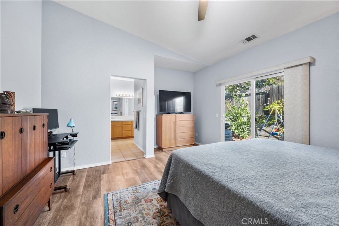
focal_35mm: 14
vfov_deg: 81.2
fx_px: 132
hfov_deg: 104.2
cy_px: 113
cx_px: 170
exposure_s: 1/1.25
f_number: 8
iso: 100
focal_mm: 14
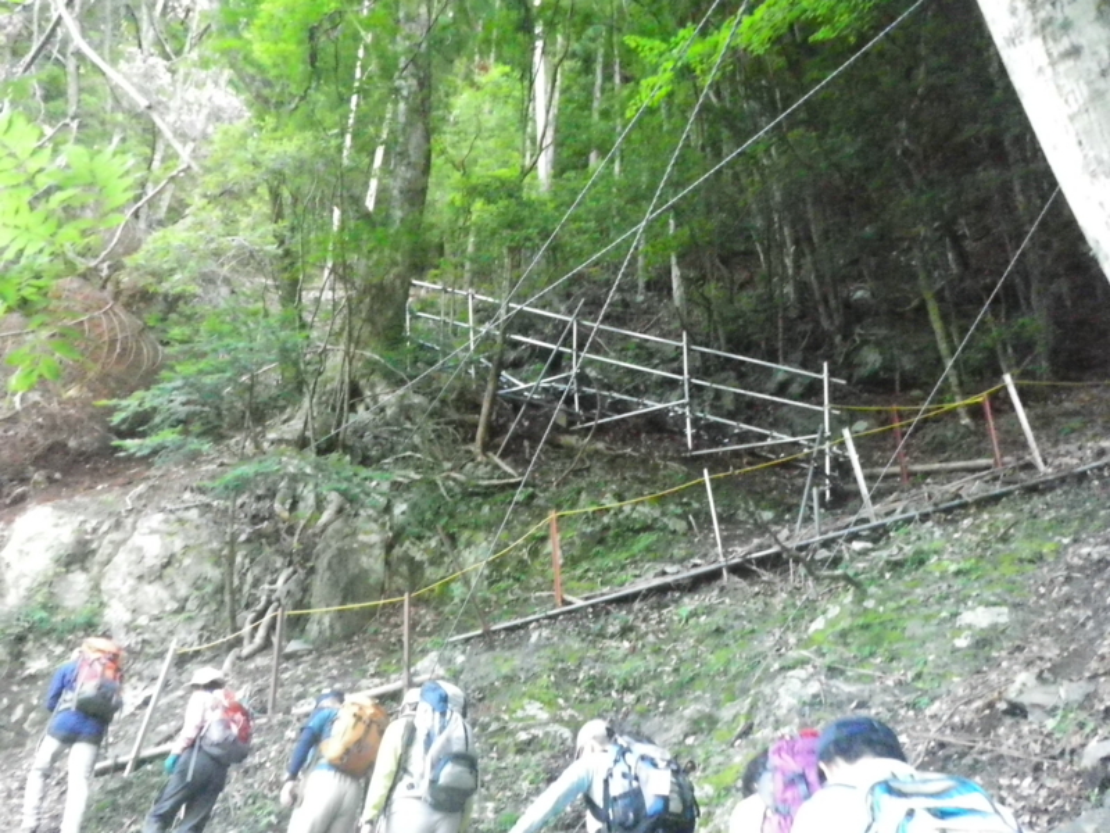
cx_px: 555
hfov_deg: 52.6
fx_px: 1122
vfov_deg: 40.7
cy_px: 416
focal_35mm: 35
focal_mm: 6.2
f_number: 3.8
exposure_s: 1/20
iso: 800
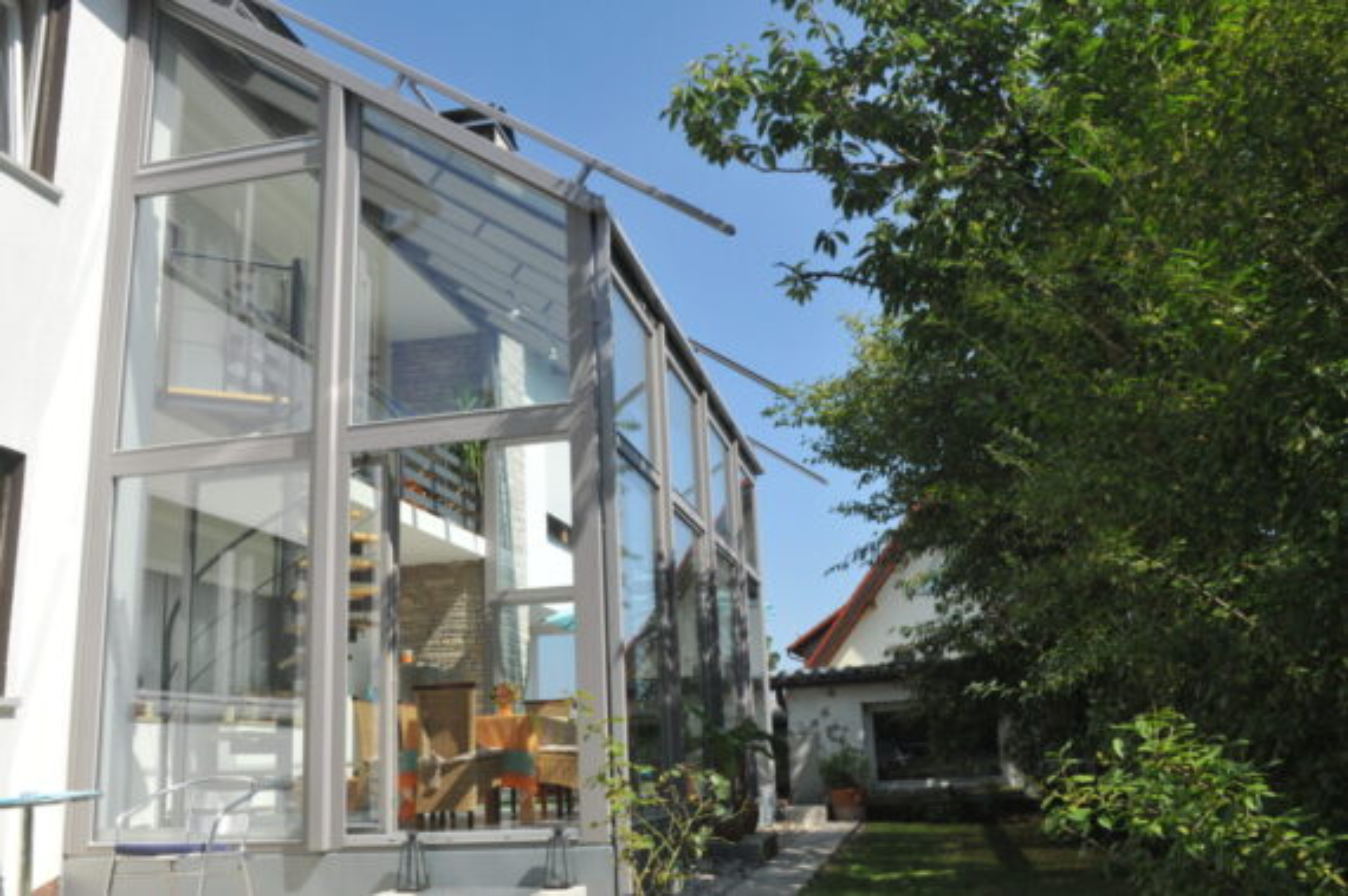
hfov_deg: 62.0
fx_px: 1122
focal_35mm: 30
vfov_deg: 43.5
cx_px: 674
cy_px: 448
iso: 640
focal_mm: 20
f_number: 13
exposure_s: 1/640
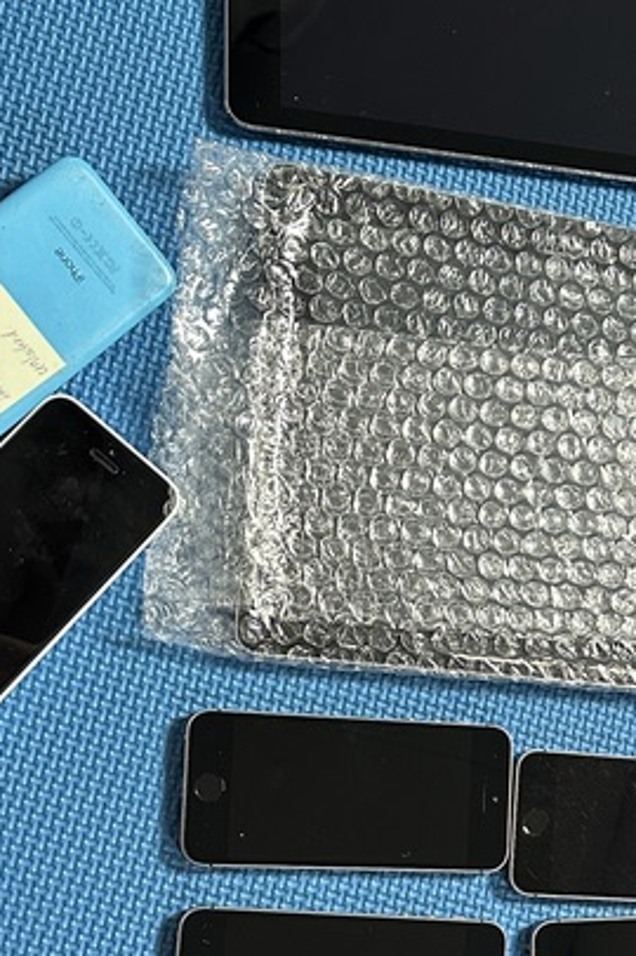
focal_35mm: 63
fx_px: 1672
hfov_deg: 20.8
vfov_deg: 31.3
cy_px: 732
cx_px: 645
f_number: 1.78
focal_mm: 6.86
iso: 250
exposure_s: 1/78
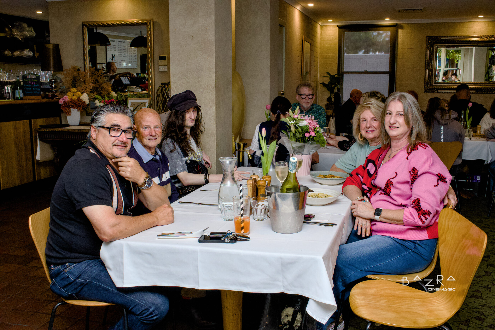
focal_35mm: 36
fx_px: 497
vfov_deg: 36.7
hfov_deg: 52.9
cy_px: 165
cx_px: 248
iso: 1250
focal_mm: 24.1
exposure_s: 1/160
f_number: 8
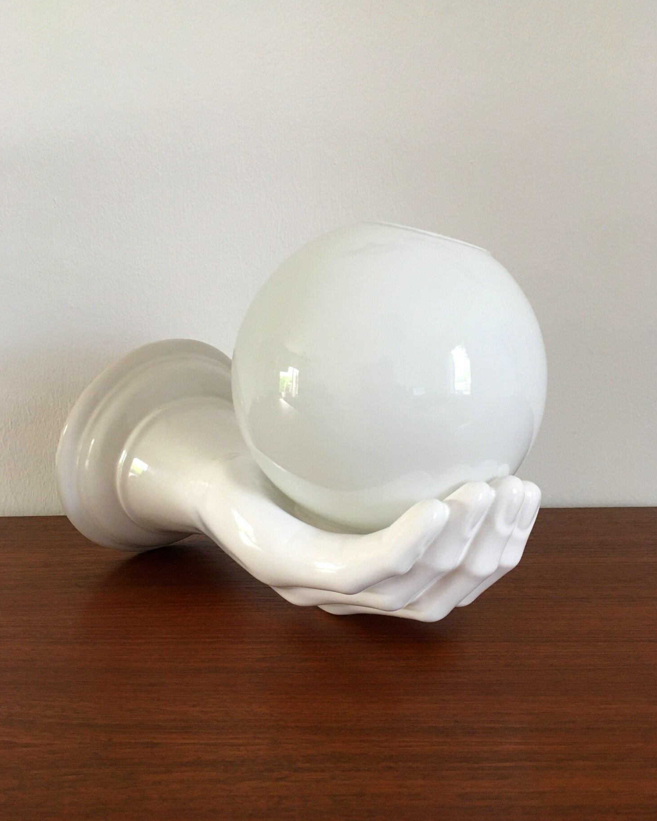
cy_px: 401
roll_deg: +2.0
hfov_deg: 47.1
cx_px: 326
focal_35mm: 31
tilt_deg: -7.4
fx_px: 753
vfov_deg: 57.2
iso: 160
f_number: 2.2
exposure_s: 1/33
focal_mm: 4.15
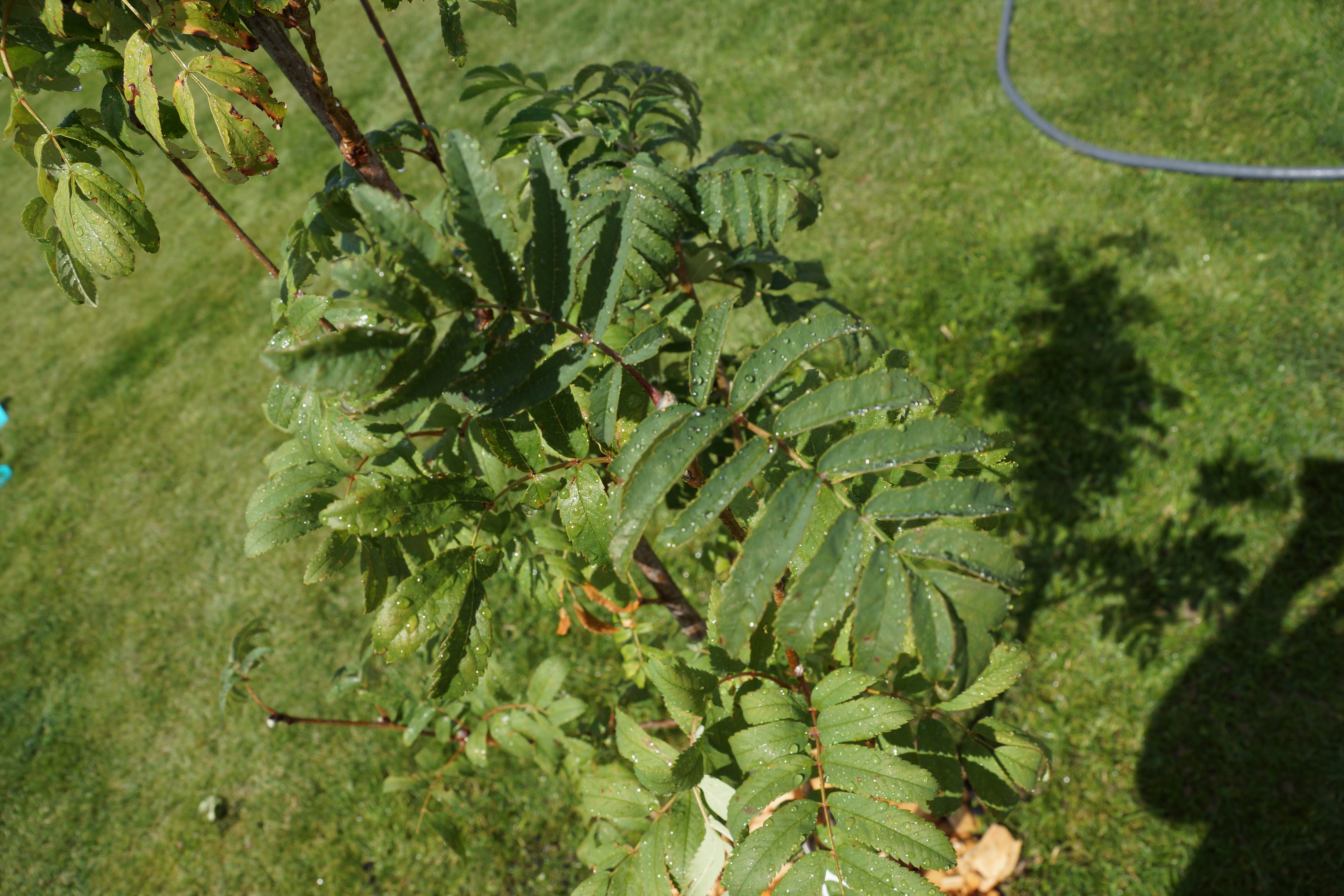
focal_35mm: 27
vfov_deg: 47.9
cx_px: 672
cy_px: 448
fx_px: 1008
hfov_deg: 67.4
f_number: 8
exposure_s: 1/400
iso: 100
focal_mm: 18
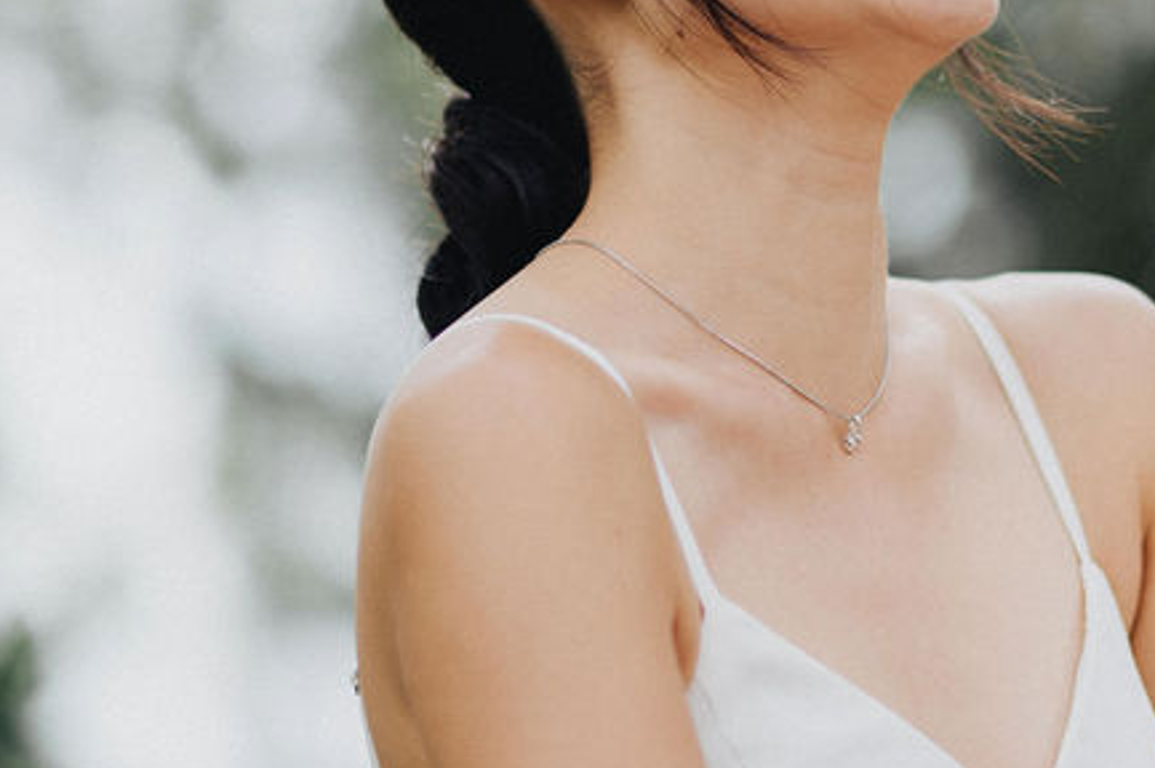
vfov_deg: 6.8
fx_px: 6444
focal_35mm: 201
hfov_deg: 10.2
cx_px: 763
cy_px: -81
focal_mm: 85
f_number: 1.8
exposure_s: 1/500
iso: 100
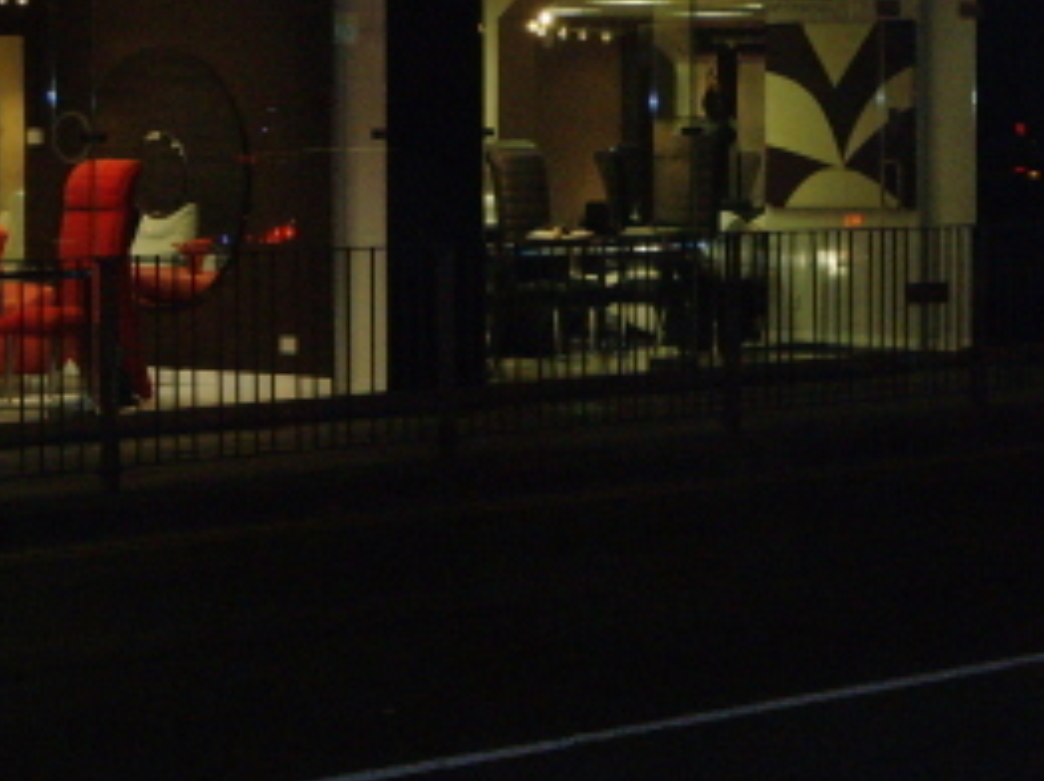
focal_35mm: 137
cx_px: 689
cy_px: 175
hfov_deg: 14.4
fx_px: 4128
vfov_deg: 10.8
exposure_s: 1/60
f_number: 4.1
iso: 400
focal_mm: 11.8
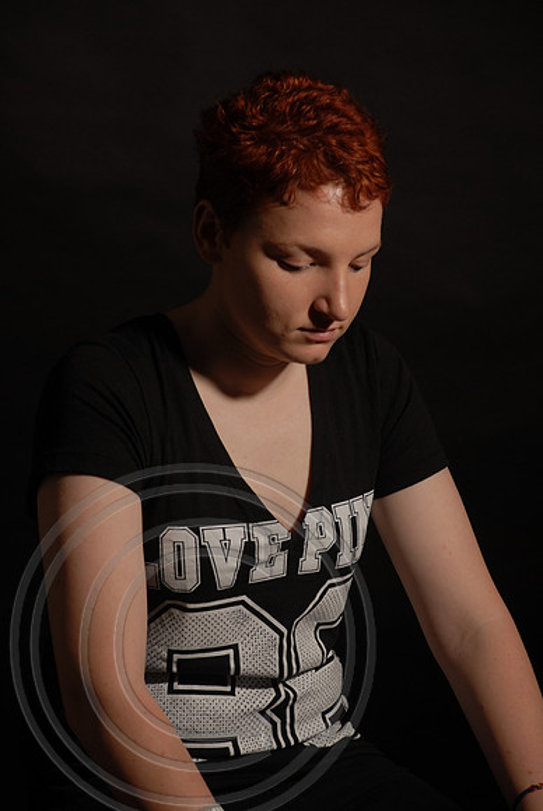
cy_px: 406
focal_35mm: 128
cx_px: 272
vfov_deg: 16.1
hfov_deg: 10.8
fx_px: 2878
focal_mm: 85
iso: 100
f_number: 5.6
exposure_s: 1/125
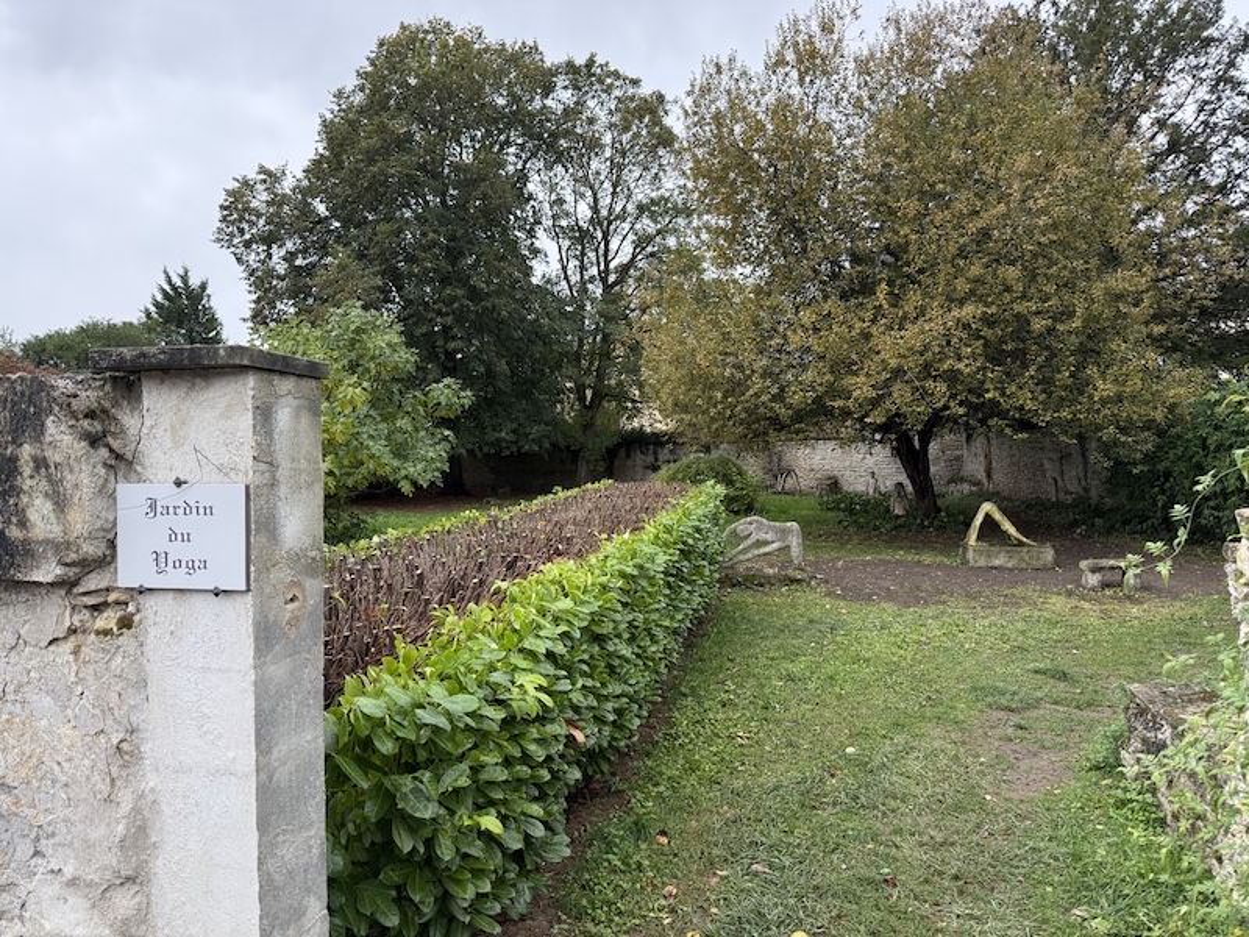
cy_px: 468
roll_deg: +0.4
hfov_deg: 71.6
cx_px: 624
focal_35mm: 24
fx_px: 866
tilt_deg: -2.3
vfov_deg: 56.8
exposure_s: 1/528
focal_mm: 6.76
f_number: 1.78
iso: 100
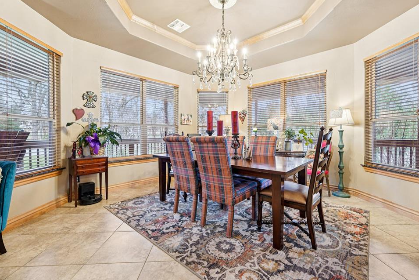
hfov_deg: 100.4
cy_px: 135
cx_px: 213
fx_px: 175
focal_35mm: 15
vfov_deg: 77.3
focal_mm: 14
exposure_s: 1/4
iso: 400
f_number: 8
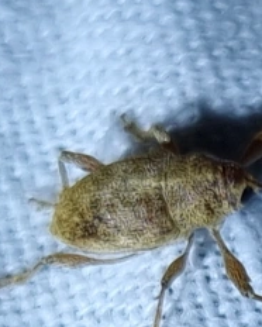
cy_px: 234
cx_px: 217
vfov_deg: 26.9
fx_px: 678
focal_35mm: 70
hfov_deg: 21.6
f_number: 1.8
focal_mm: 5.4
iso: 50
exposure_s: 1/2000
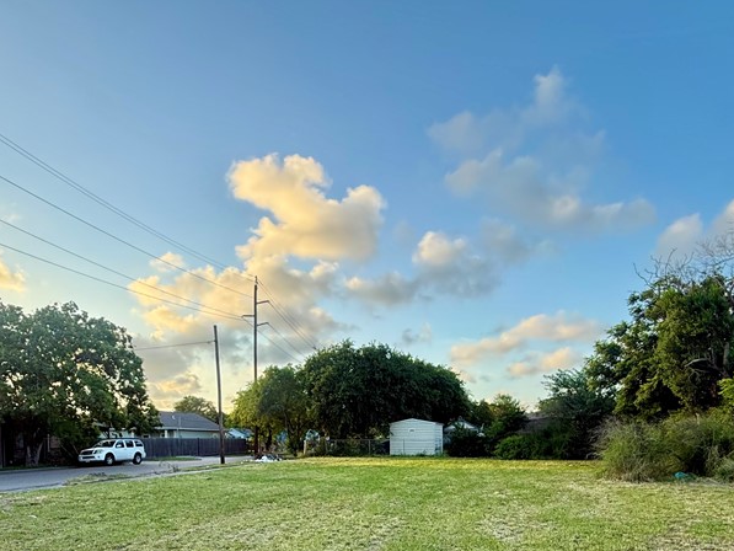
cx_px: 373
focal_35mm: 24
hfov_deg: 71.6
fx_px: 509
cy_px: 450
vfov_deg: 52.7
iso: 64
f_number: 2.2
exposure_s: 1/223
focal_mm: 2.22
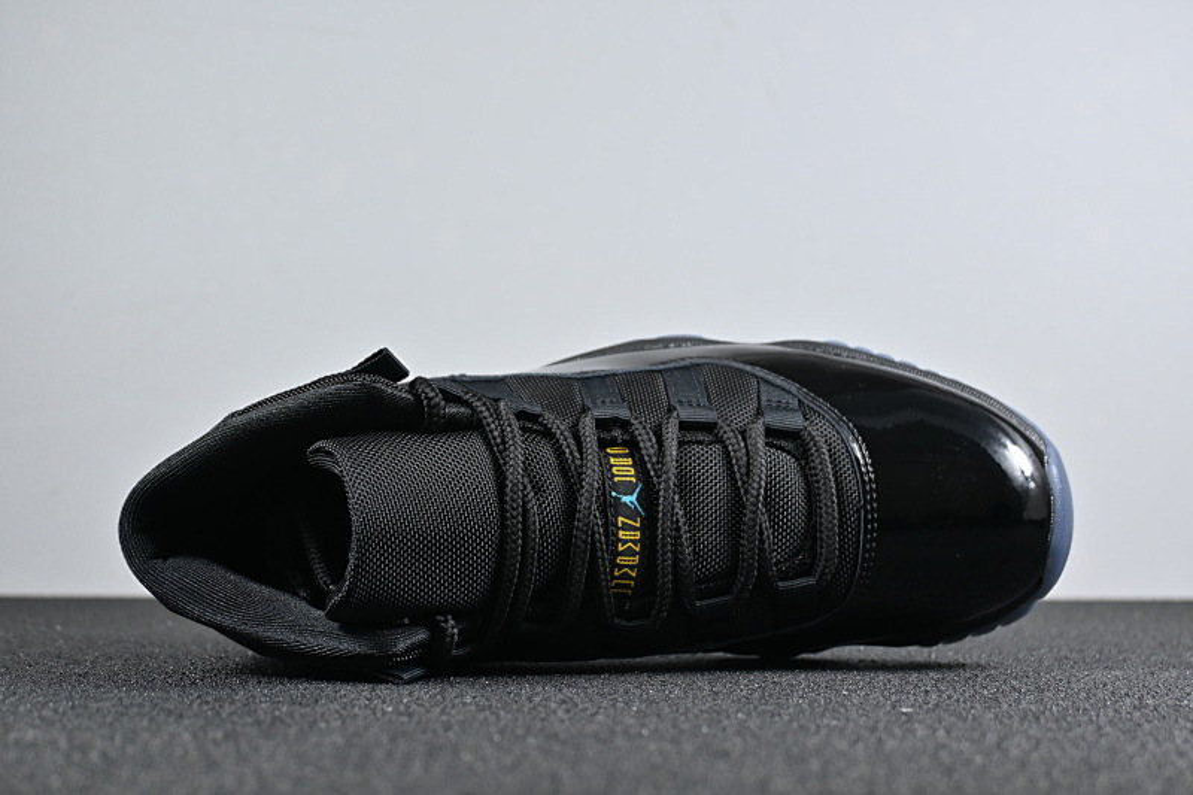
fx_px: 1690
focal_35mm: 51
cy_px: 398
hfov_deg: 38.9
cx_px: 596
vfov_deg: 26.5
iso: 450
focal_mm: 34
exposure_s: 1/125
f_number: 5
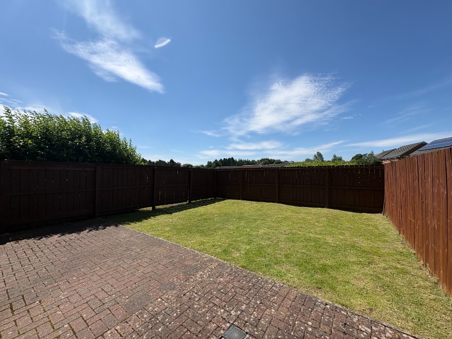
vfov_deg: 85.7
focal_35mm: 14
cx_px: 226
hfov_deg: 102.1
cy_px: 170
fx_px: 183
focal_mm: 2.22
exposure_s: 1/2770
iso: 50
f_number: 2.2
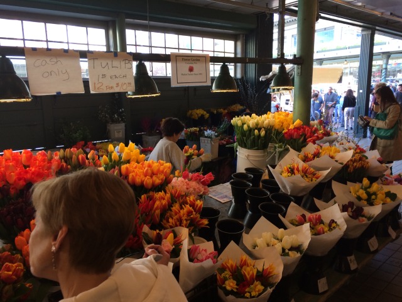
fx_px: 337
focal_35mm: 29
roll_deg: +1.5
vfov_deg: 48.2
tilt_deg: -13.5
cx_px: 201
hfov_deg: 61.7
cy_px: 151
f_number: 2.2
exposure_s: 1/40
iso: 40
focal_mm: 4.15
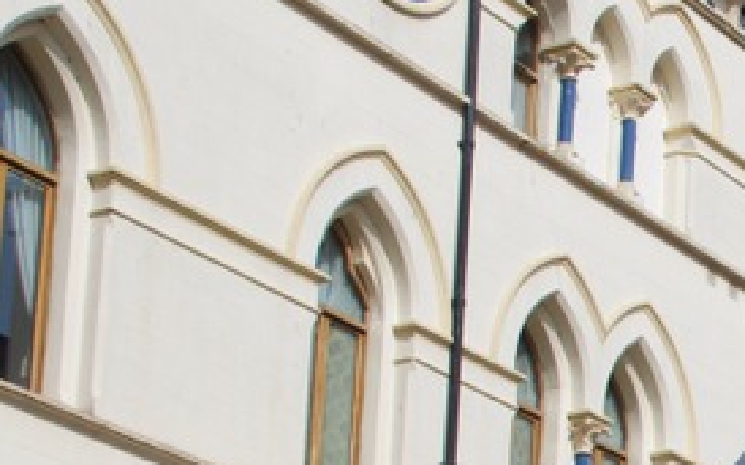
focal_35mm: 109
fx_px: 2212
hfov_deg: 16.7
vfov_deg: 11.1
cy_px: 850
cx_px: 1229
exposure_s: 1/320
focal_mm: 18
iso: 100
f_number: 9
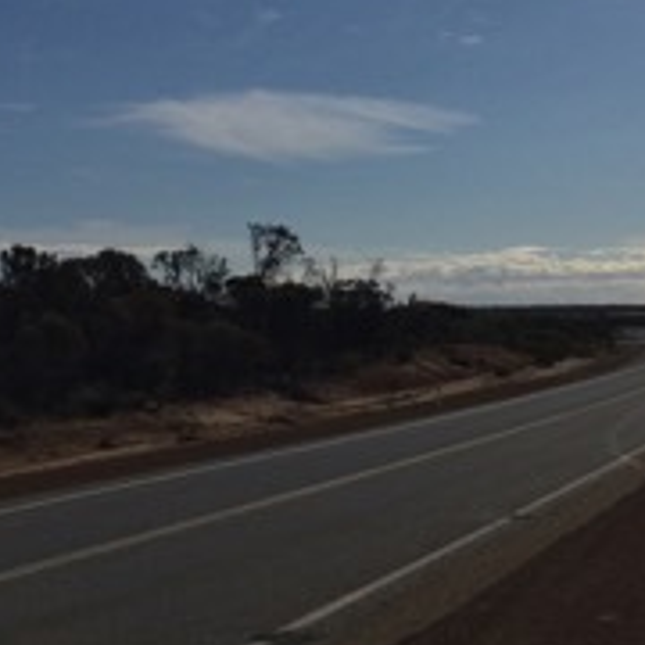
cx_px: 487
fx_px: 1560
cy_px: 140
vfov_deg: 23.1
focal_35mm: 74
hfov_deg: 23.1
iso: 40
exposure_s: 1/13699
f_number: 2.2
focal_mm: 4.15
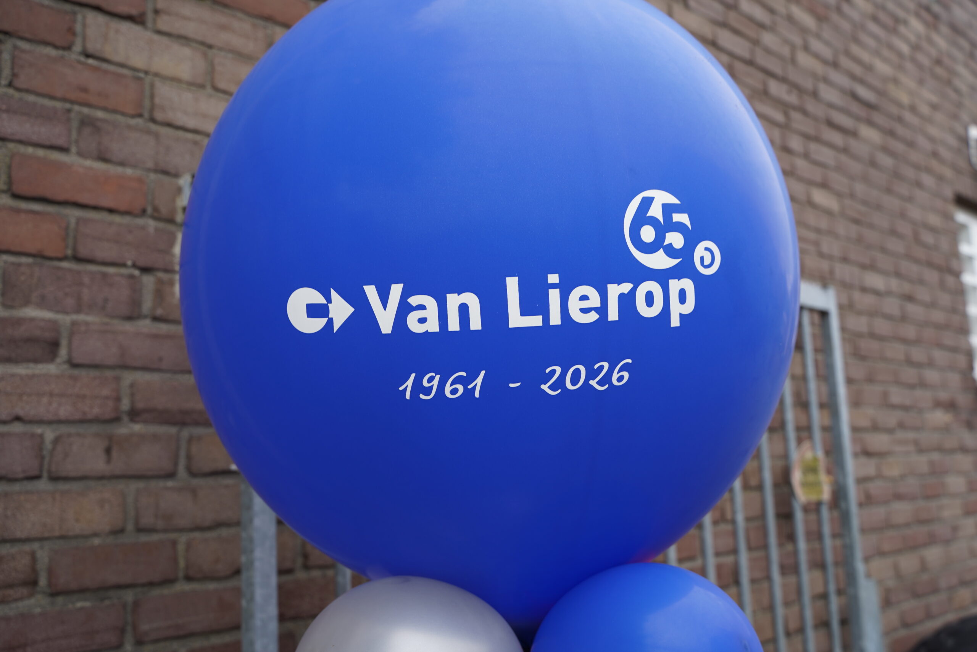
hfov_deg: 55.8
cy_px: 326
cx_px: 488
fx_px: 923
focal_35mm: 34
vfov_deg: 38.9
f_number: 4.5
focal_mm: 34
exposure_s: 1/80
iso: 100
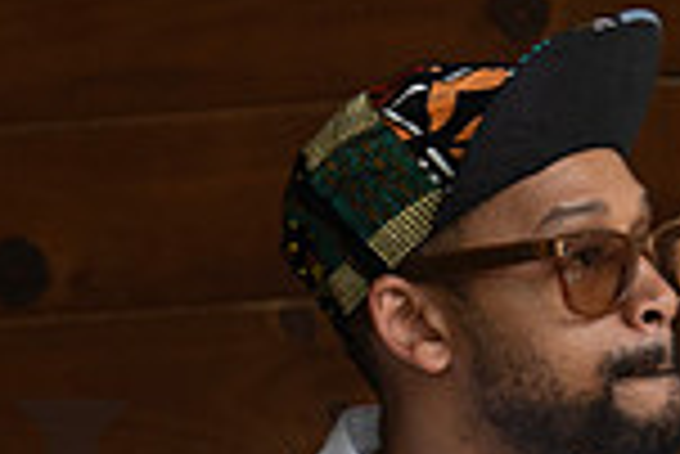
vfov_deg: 1.5
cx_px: 324
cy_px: 694
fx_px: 17470
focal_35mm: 924
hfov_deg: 2.2
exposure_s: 1/400
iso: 800
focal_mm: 160
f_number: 5.6
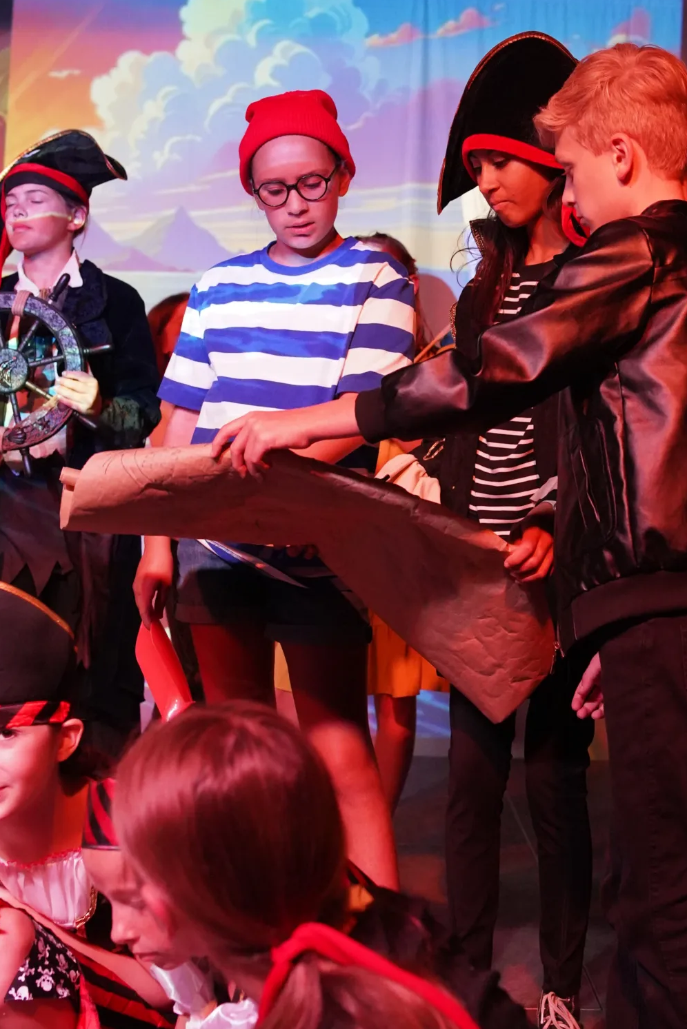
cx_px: 440
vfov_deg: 33.3
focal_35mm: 60
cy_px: 417
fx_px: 1717
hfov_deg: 22.6
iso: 8000
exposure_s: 1/250
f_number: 4
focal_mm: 35
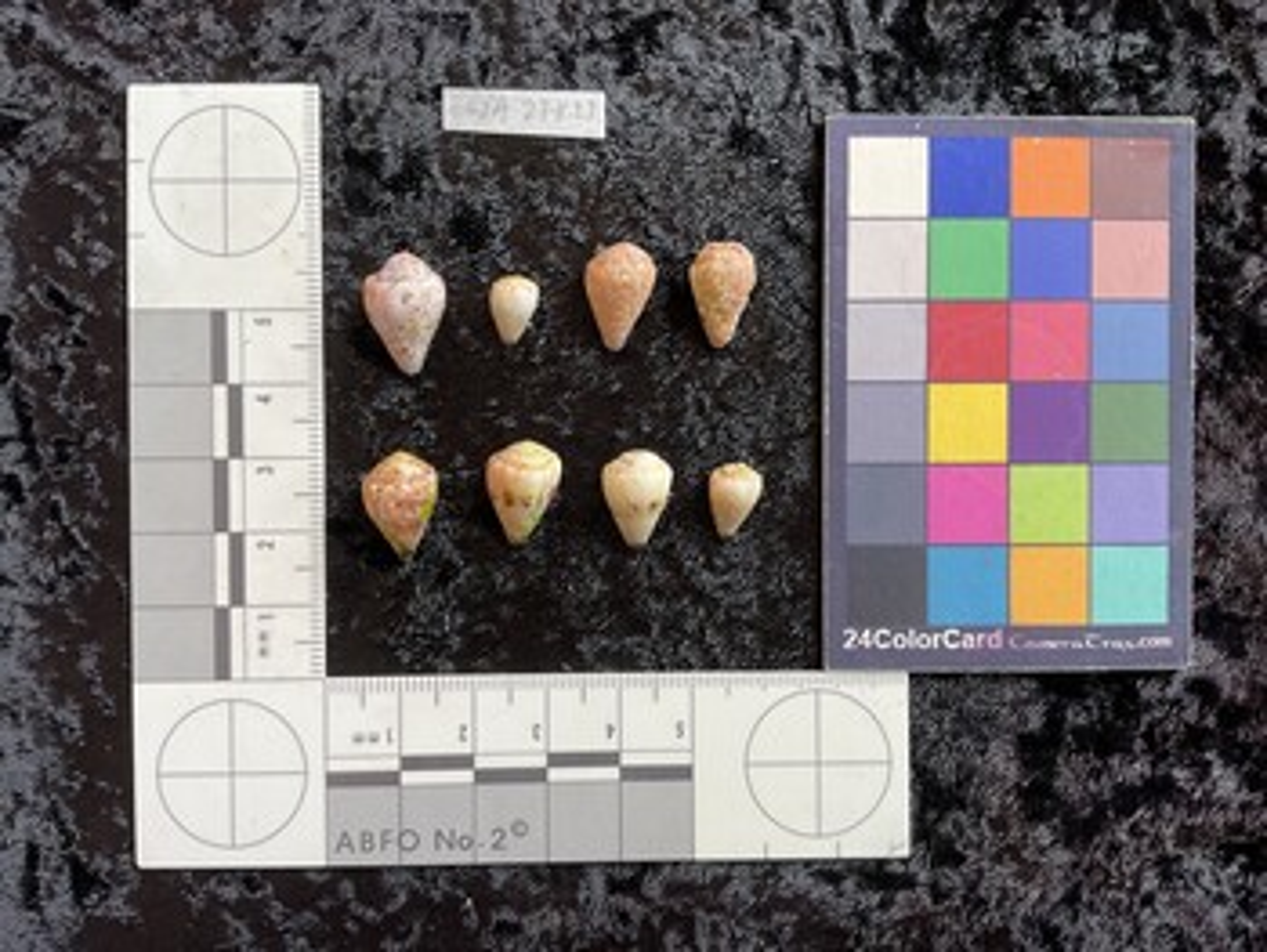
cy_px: 476
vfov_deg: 48.3
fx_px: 1062
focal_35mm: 29
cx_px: 634
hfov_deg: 61.6
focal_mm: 3
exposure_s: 1/120
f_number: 1.8
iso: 40
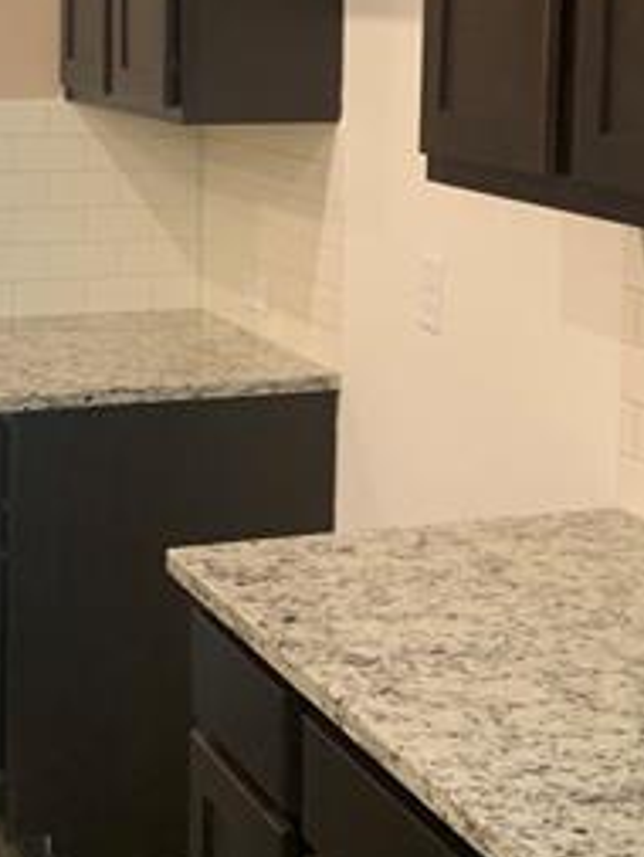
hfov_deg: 18.7
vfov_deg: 24.5
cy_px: 227
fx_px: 1958
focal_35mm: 79
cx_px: 295
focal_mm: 4.25
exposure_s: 1/60
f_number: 1.8
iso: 200
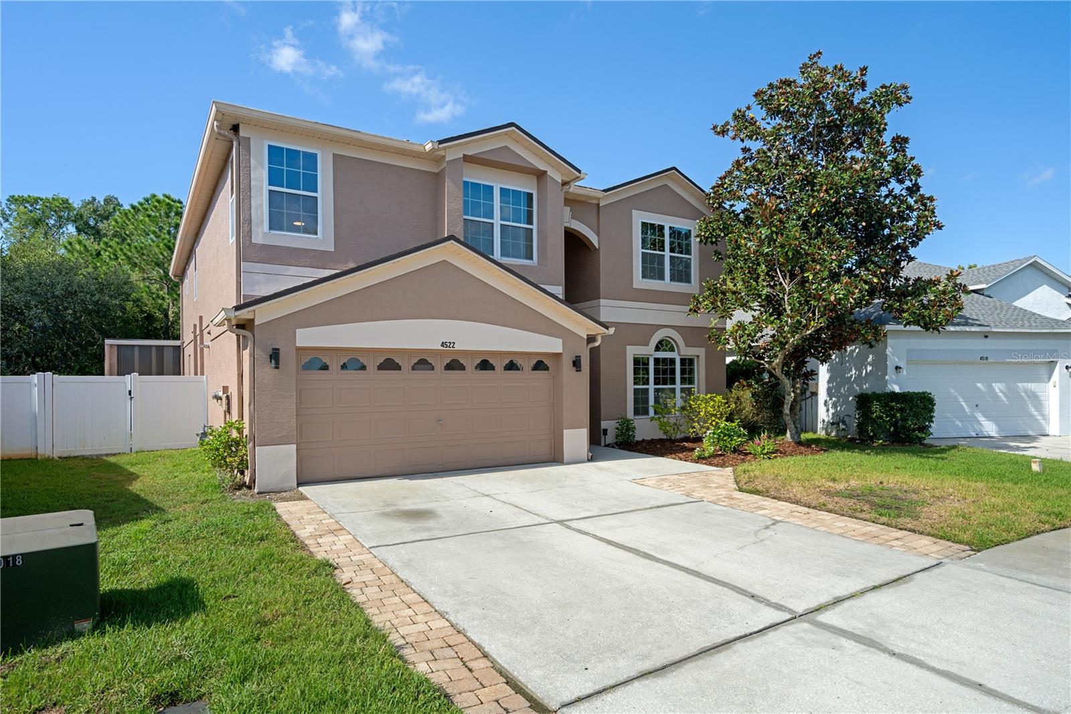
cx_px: 536
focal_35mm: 20
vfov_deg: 61.9
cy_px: 357
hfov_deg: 84.0
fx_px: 595
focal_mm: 20
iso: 320
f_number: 9
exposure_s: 1/125
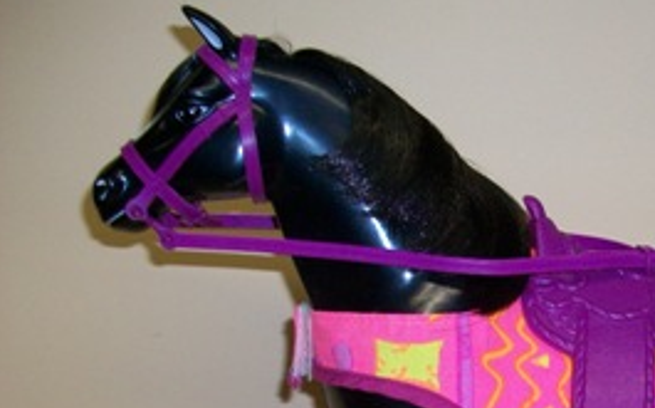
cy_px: 371
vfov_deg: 20.8
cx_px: 549
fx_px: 1088
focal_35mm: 61
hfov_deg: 32.3
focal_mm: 5.7
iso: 120
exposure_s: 1/50
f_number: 2.8
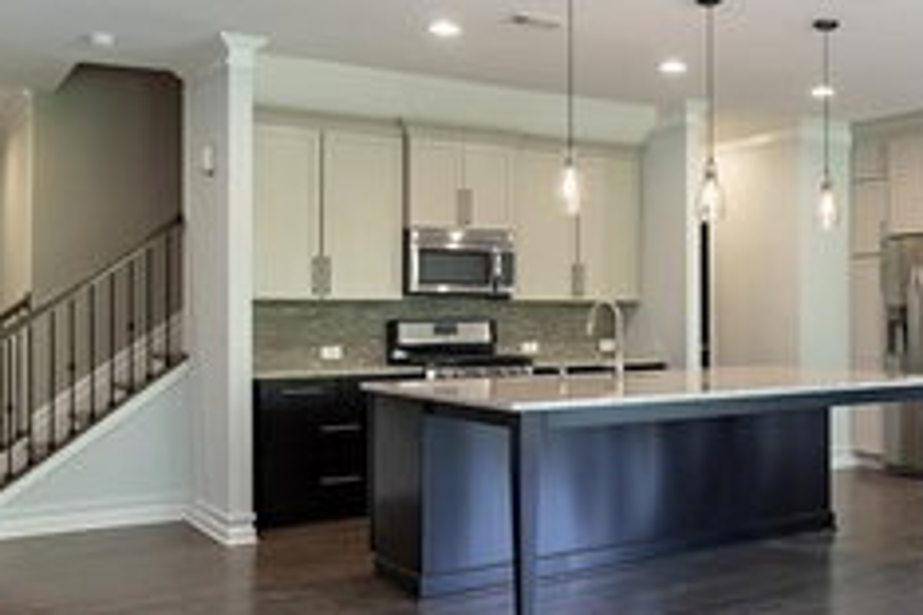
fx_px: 1051
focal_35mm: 41
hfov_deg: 45.4
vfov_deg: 32.6
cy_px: 284
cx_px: 718
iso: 640
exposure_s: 1/40
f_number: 4.5
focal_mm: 20
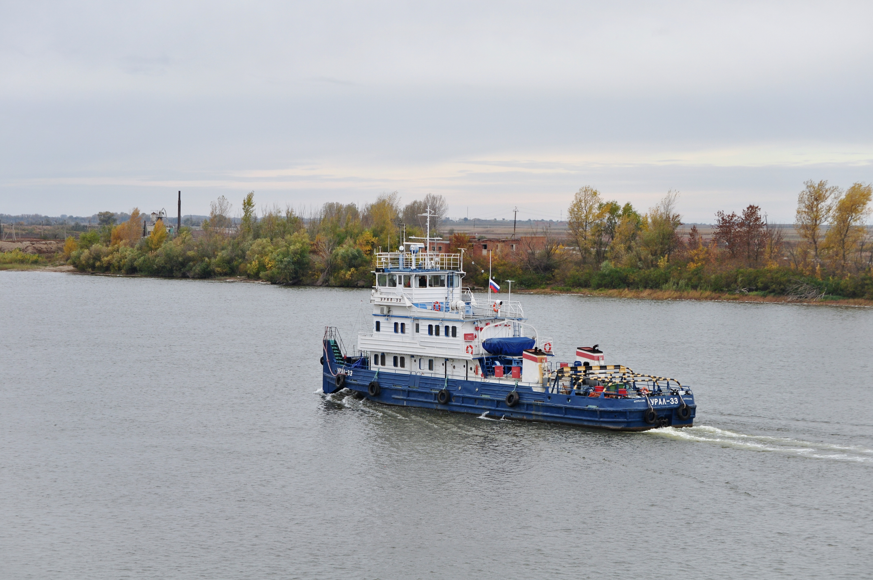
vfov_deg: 16.5
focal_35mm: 82
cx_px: 436
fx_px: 1998
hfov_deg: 24.6
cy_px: 290
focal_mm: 55
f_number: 9
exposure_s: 1/100
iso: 200
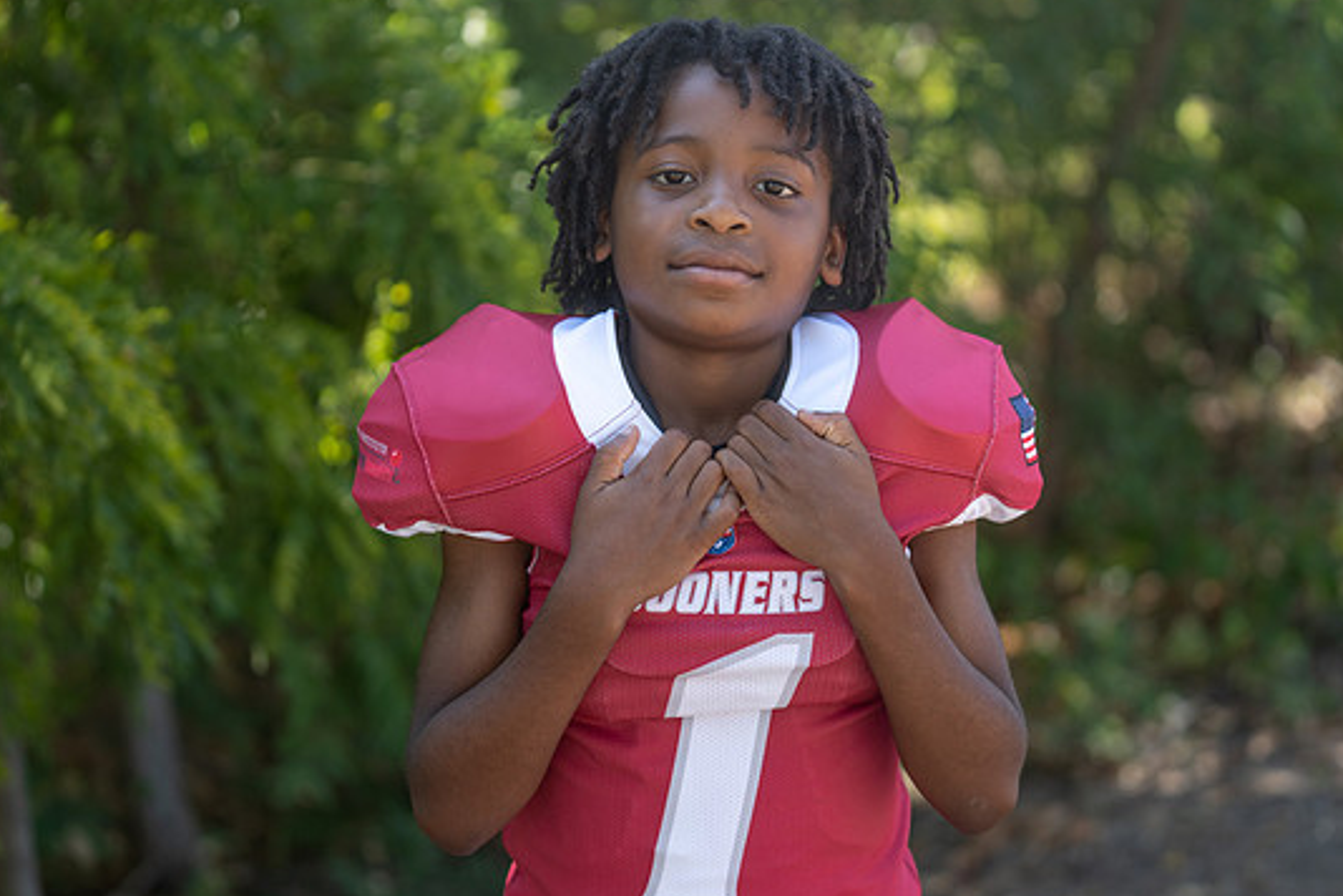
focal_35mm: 76
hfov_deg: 26.6
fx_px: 2835
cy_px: 449
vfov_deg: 17.9
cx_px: 717
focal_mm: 70
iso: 100
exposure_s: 1/320
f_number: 2.8
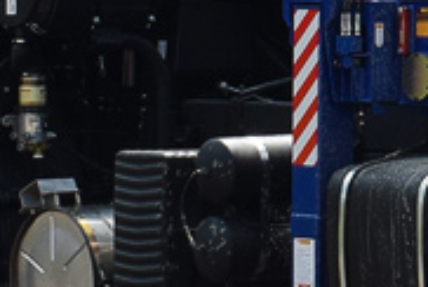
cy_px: -139
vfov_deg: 4.6
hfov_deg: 6.8
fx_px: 3525
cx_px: 731
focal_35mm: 296
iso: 200
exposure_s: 1/400
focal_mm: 30
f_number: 10
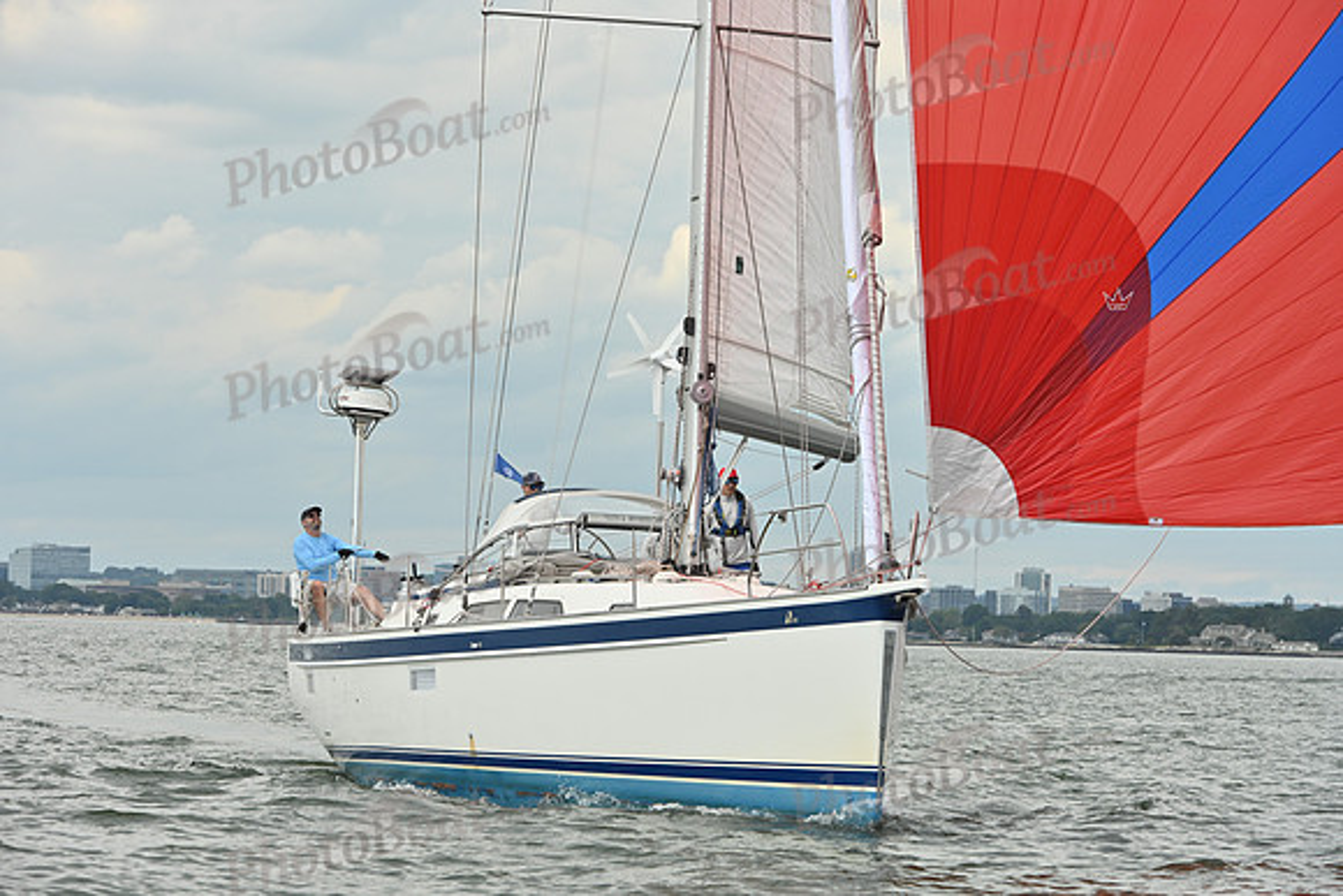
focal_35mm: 135
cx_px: 672
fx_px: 5037
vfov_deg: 10.2
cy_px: 448
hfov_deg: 15.2
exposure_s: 1/1250
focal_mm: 135
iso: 320
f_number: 7.1
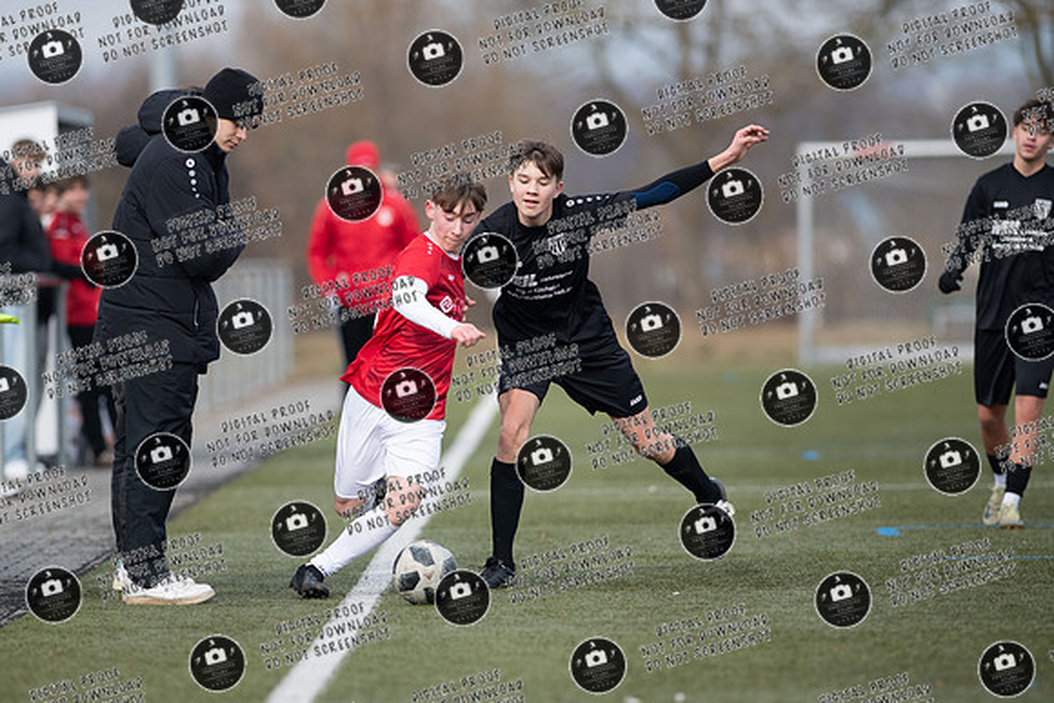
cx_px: 450
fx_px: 10303
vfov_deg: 3.9
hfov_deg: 5.9
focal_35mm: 352
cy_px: 405
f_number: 3.2
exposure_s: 1/1600
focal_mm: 300
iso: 200
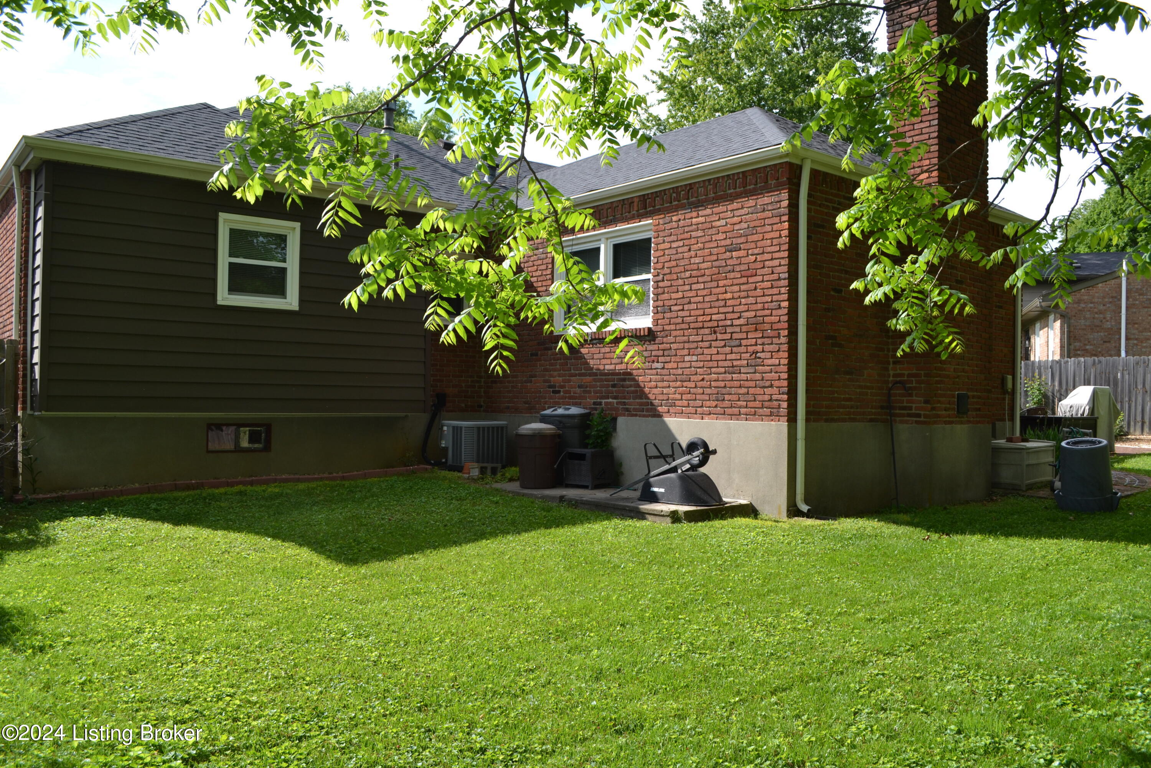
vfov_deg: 47.9
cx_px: 576
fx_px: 863
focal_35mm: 27
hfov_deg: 67.4
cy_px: 384
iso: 100
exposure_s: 1/200
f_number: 6.3
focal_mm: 18
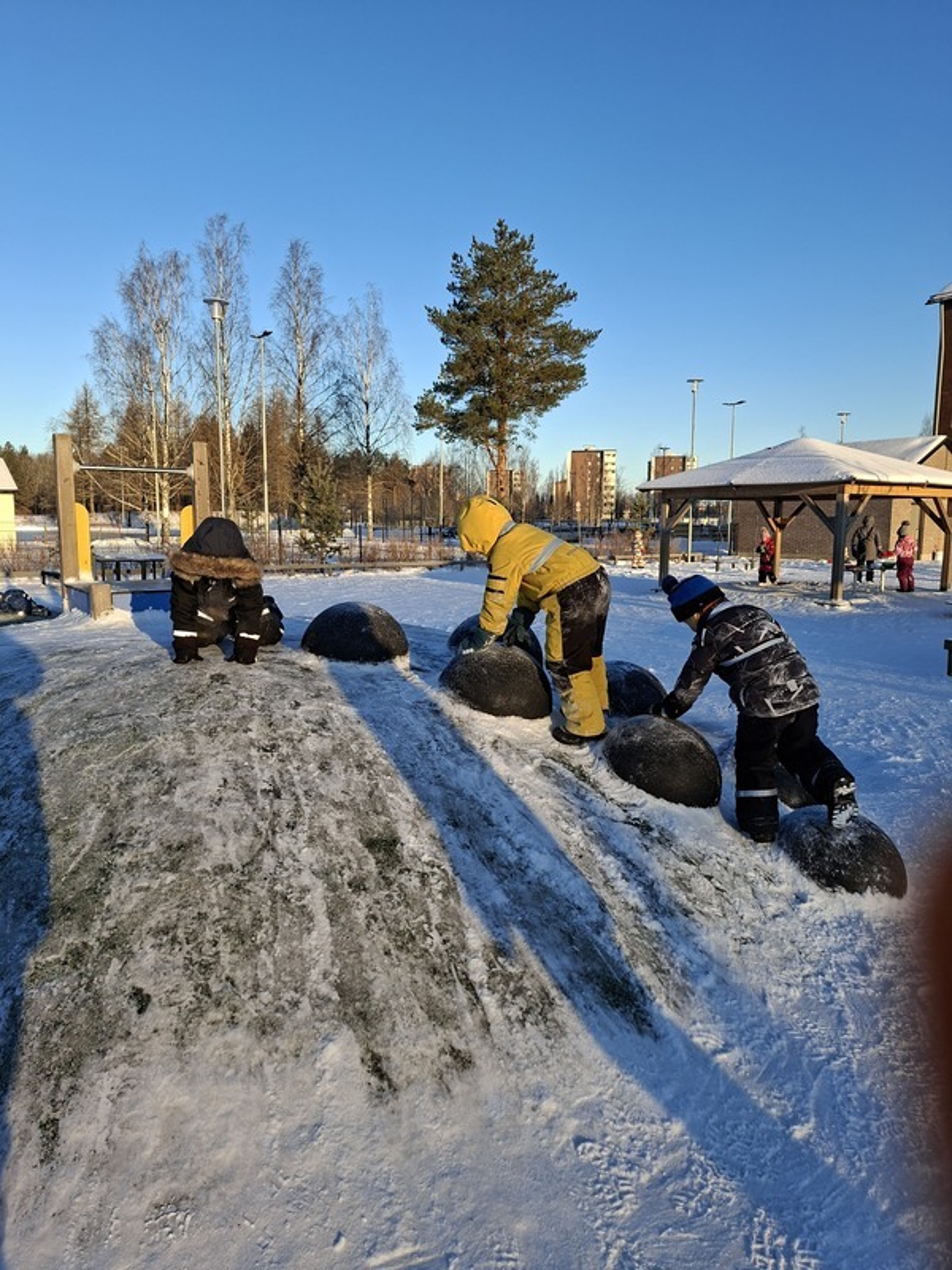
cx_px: 476
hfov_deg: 58.9
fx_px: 843
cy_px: 635
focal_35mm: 23
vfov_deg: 73.9
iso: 50
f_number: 1.8
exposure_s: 1/659
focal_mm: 5.54
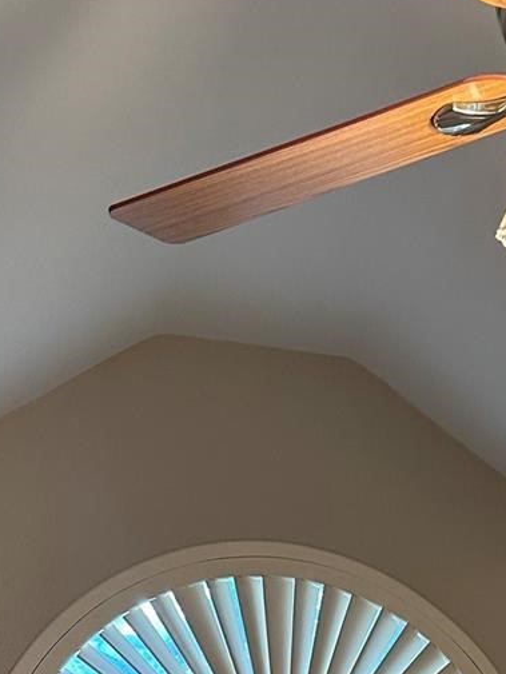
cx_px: 474
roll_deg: +2.0
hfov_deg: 19.7
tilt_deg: +0.7
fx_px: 1422
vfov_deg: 22.4
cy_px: 984
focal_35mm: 73
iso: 200
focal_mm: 6.86
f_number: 1.78
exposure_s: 1/60
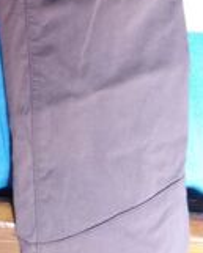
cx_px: -93
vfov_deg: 16.8
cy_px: -149
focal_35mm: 101
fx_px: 758
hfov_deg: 14.3
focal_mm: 3.46
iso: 273
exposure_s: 1/33.3
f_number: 2.2
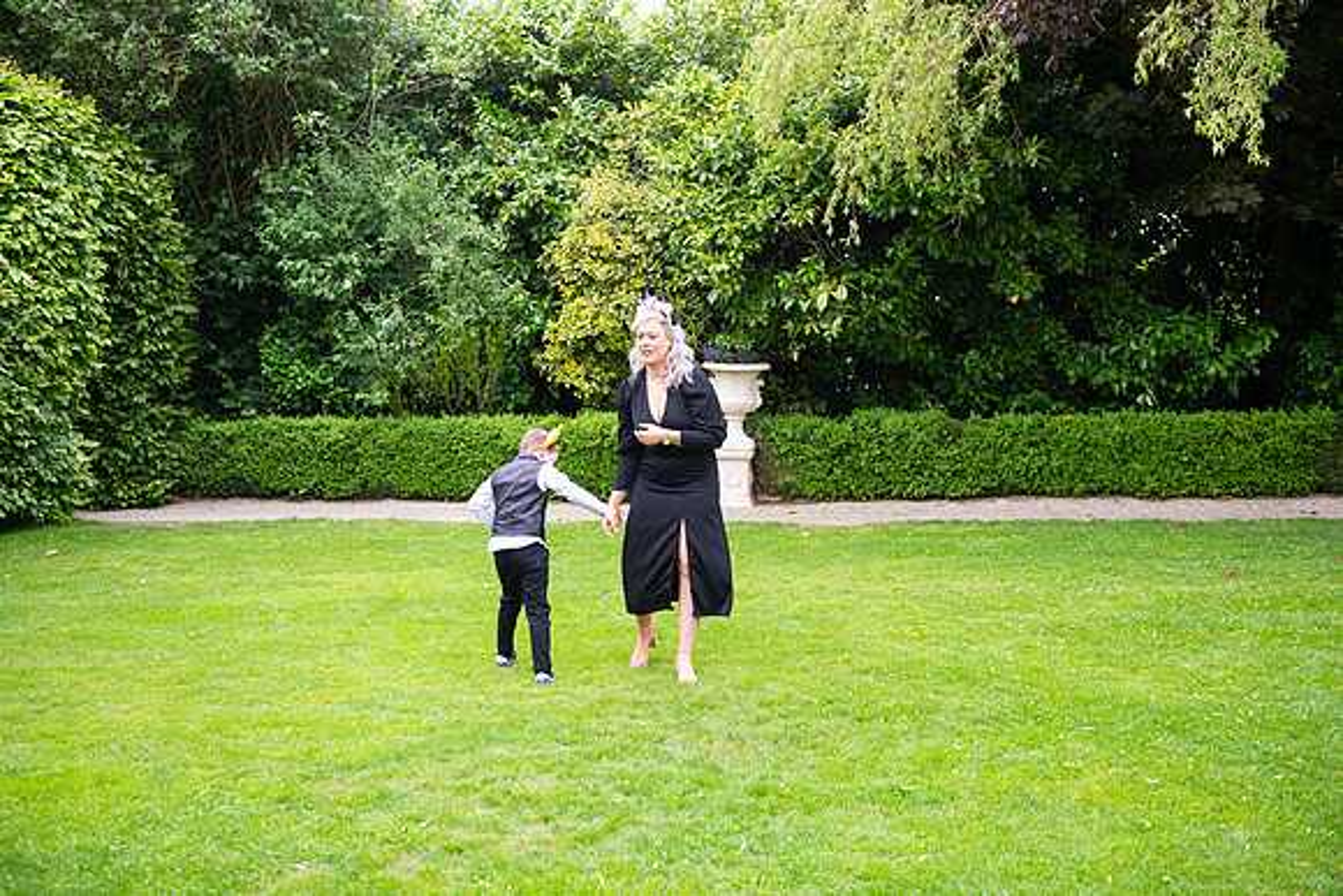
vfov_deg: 30.5
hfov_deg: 44.5
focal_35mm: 44
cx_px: 672
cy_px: 448
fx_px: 1642
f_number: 3.5
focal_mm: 44
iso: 200
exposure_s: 1/200
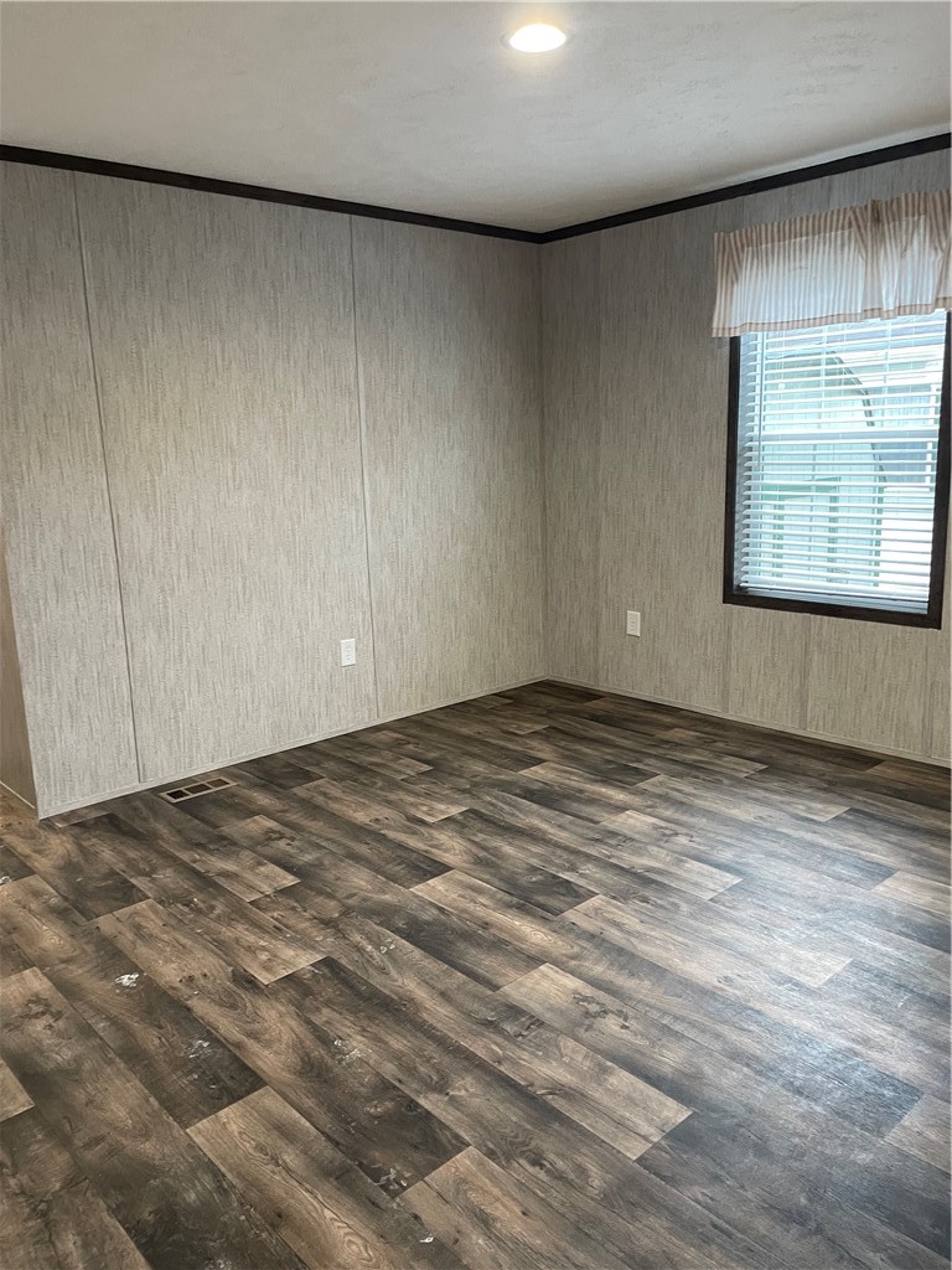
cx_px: 476
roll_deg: +2.3
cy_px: 635
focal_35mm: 26
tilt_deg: -10.9
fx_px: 953
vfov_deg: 67.3
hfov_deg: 53.1
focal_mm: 4.2
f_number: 1.6
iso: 200
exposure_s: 1/60
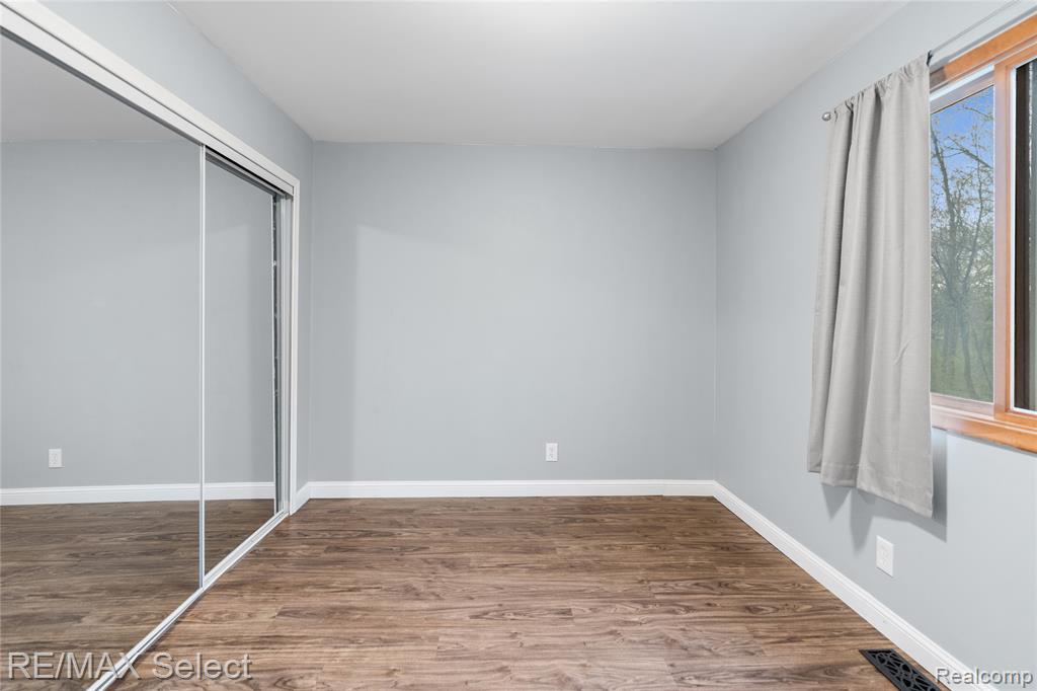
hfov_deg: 96.8
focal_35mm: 16
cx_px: 518
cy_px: 346
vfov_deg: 73.7
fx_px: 461
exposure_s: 1/30
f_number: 3.2
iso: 2500
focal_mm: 16
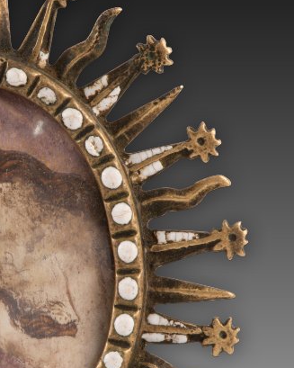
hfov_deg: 5.3
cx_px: -29
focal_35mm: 289
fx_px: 3145
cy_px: 240
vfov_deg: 6.7
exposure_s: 1/1.25
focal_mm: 105
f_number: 22
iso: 100
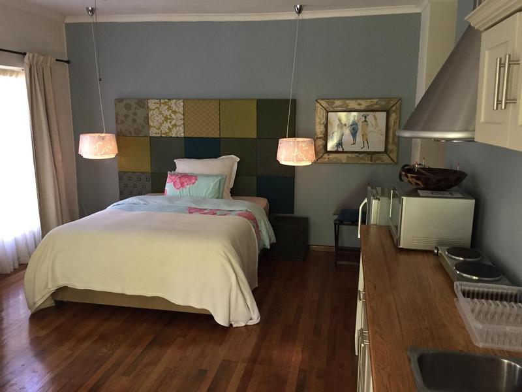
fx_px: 437
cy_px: 196
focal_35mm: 29
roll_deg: -0.5
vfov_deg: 48.2
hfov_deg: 61.7
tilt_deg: -11.5
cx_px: 261
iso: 200
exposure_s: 1/33
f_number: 2.2
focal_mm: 4.15
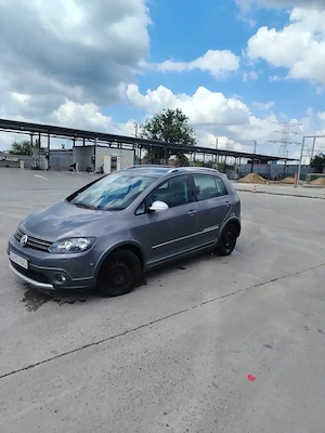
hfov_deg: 56.8
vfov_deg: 71.6
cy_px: 216
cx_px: 162
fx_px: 300
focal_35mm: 24
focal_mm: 5.25
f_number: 1.75
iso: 100
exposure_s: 1/1190
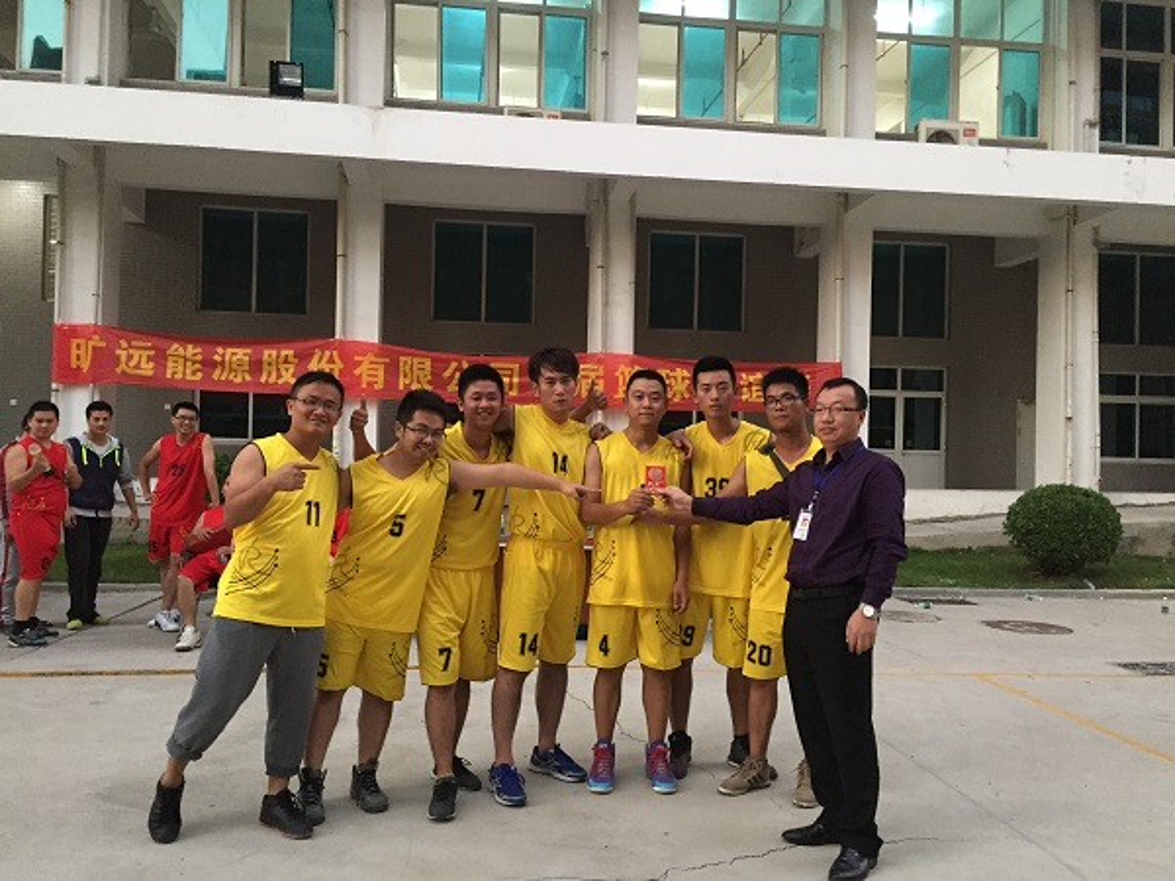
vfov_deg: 48.2
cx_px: 588
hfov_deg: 61.7
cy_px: 440
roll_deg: -1.5
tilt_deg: -0.5
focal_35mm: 29
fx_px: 984
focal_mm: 4.15
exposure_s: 1/17
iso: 250
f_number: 2.2
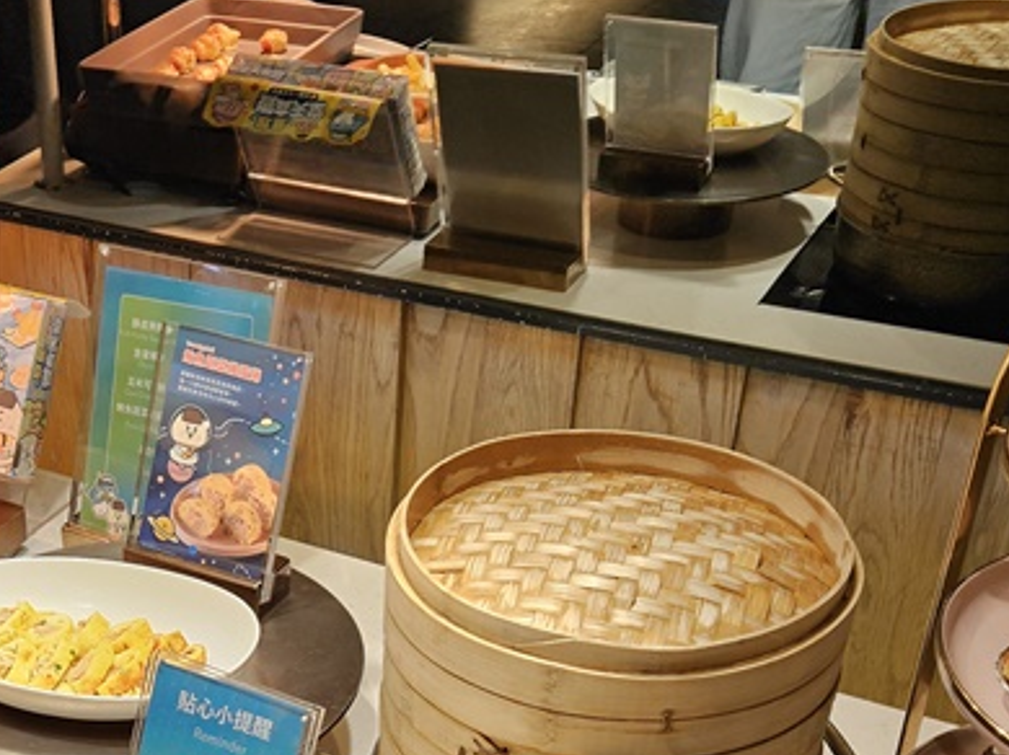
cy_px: 750
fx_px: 1719
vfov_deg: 23.8
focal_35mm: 59
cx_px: 243
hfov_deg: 32.1
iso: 80
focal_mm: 5.4
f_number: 1.8
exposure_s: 1/120
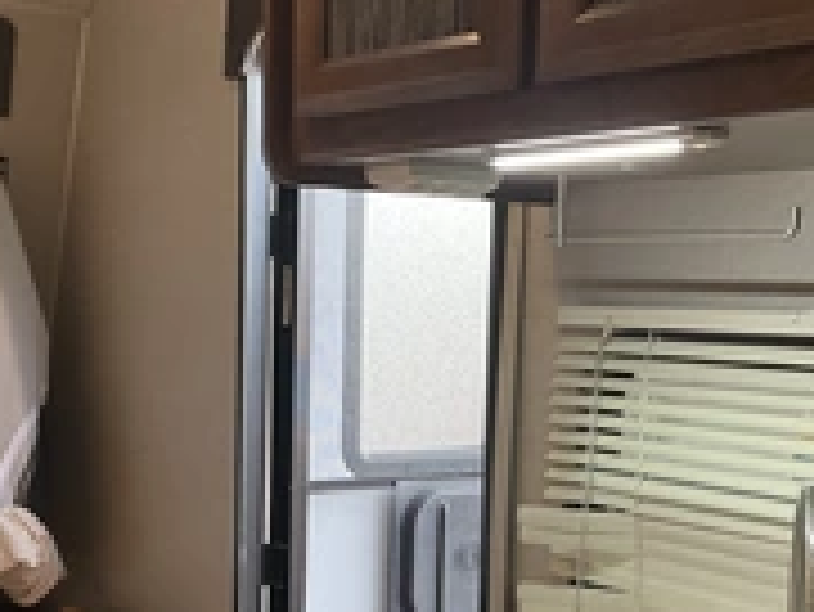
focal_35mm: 64
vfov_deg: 22.8
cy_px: 418
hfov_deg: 30.2
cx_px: 382
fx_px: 1506
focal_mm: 3
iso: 125
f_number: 1.8
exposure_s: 1/60
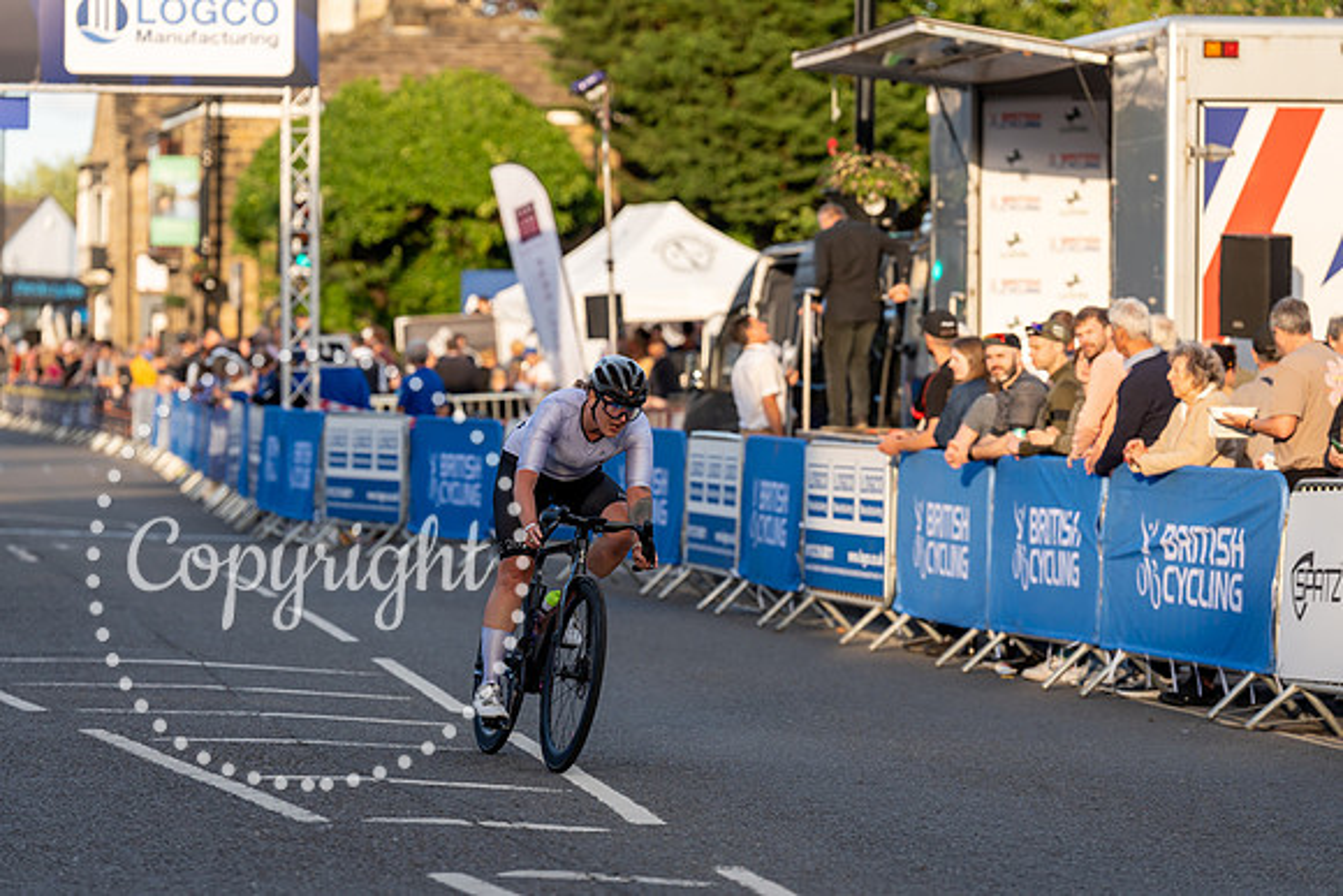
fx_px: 5783
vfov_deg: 8.9
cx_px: 672
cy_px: 448
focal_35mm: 155
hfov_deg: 13.2
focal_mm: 155
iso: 320
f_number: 3.5
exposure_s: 1/800
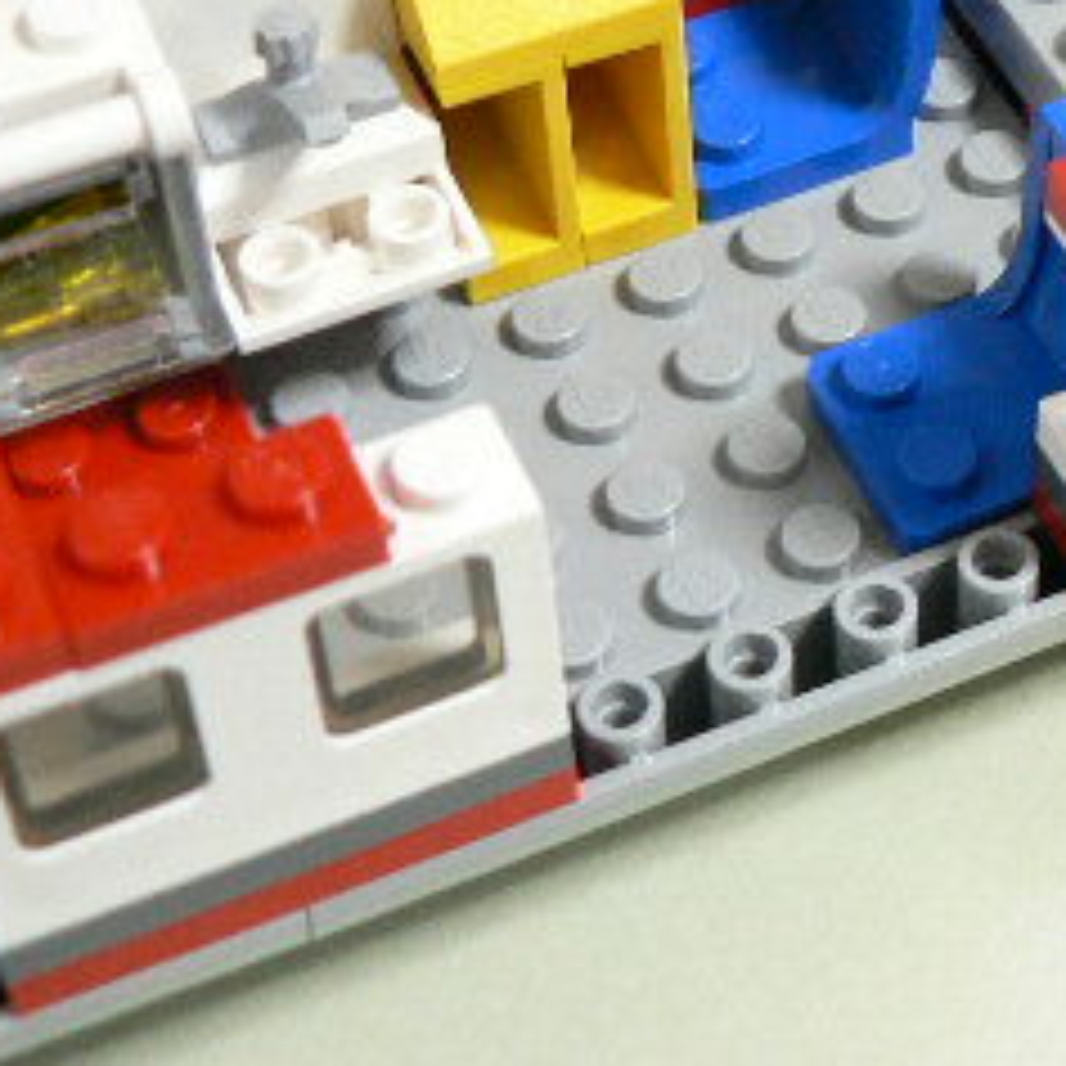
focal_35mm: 86
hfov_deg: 18.8
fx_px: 2996
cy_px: 31
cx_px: 1376
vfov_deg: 19.7
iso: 200
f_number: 2.8
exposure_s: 1/13
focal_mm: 6
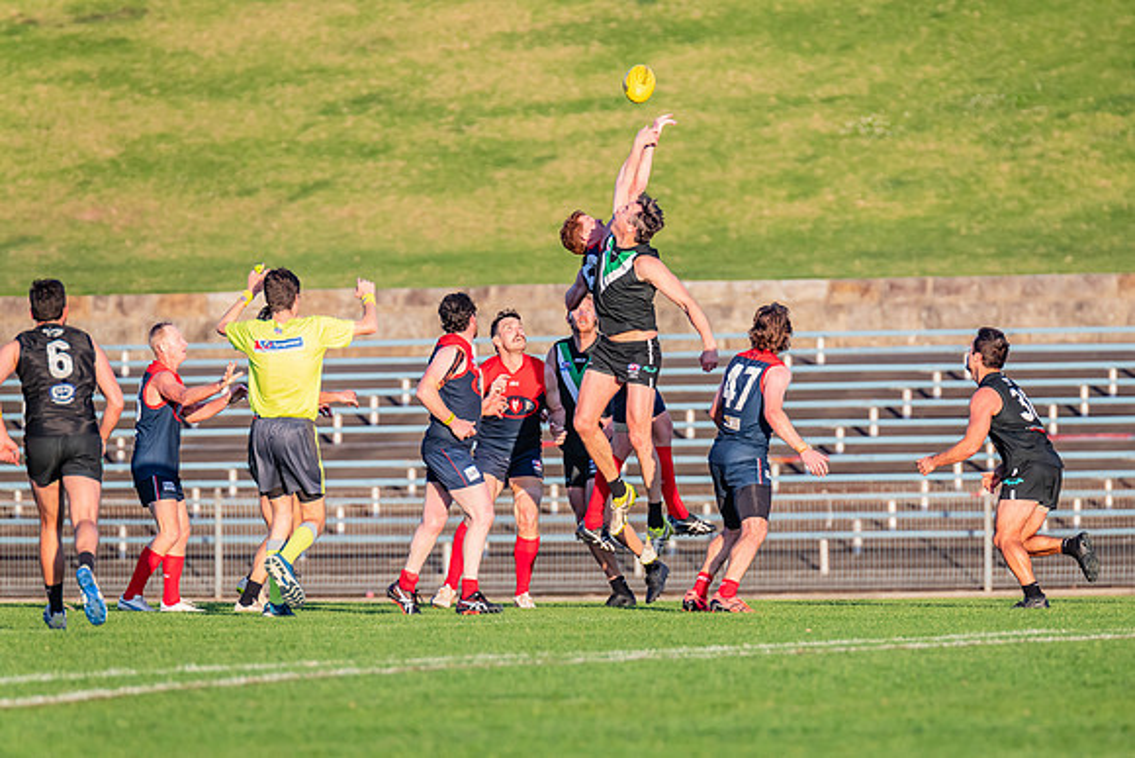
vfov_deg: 2.8
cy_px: 399
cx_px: 653
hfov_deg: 4.3
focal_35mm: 484
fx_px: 15270
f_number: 5.6
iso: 800
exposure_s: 1/1600
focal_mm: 420
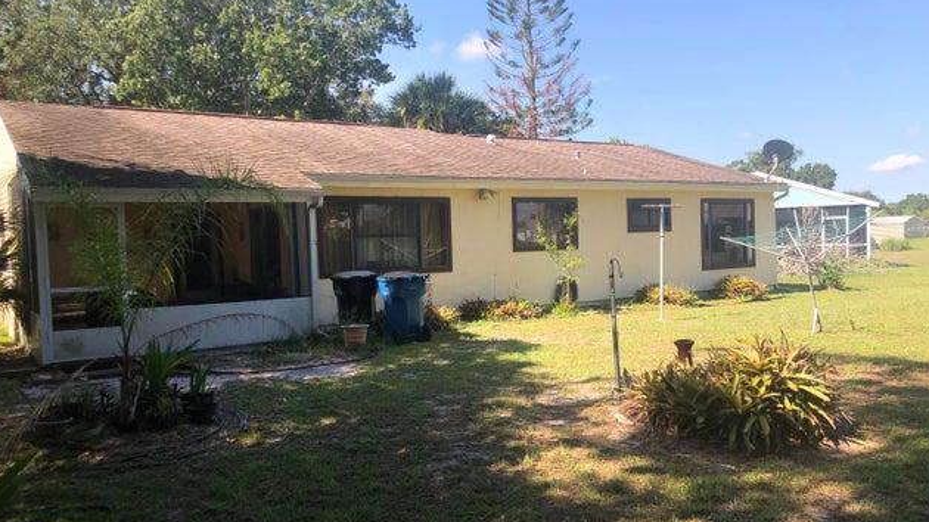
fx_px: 763
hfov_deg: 62.6
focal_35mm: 31
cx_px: 462
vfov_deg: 37.7
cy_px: 274
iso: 20
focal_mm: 4
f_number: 1.8
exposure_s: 1/1621
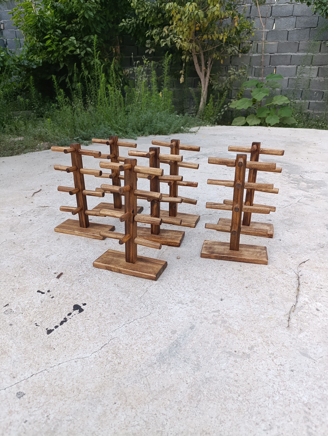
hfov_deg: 59.0
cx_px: 164
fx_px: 290
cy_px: 218
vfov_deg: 73.8
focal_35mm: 23
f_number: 1.65
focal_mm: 6.14
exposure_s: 1/100
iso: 125
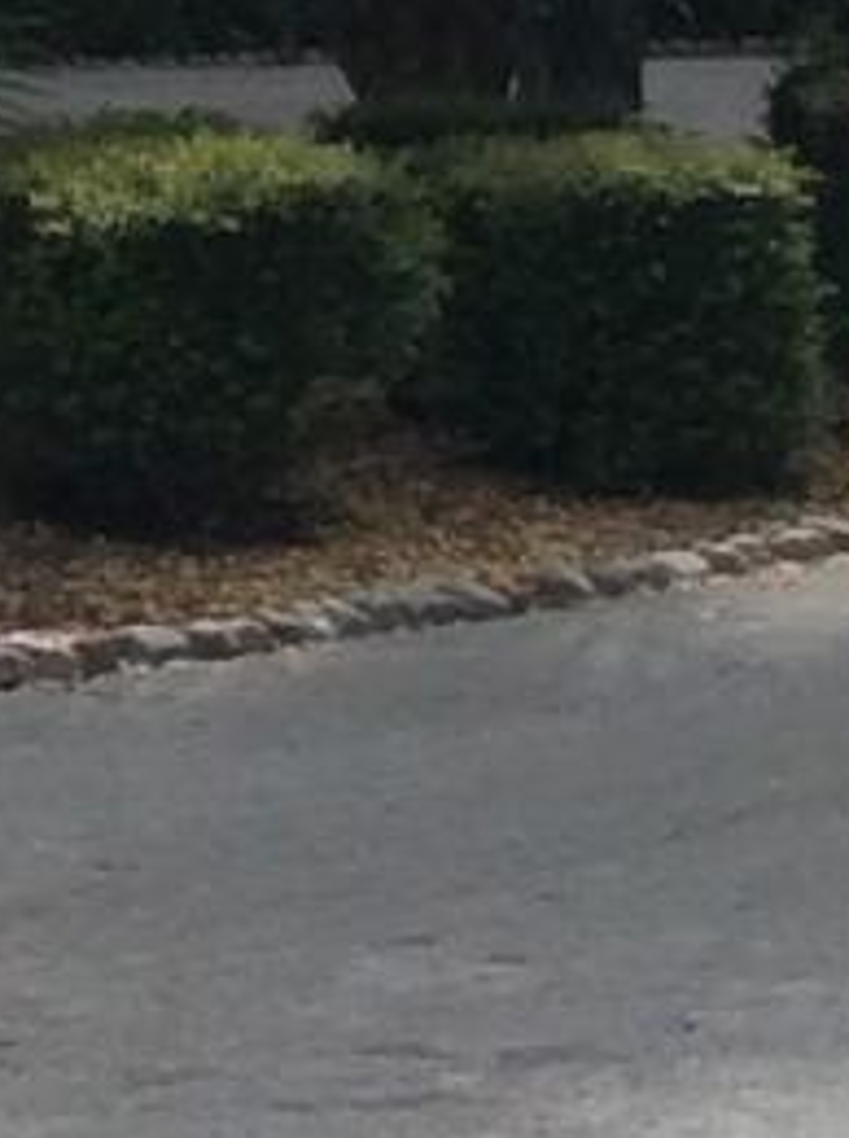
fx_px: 8071
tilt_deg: +3.2
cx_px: -1214
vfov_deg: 7.8
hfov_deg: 5.8
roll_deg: +1.4
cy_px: -985
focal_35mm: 246
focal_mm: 3.3
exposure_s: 1/853
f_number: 2.4
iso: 32
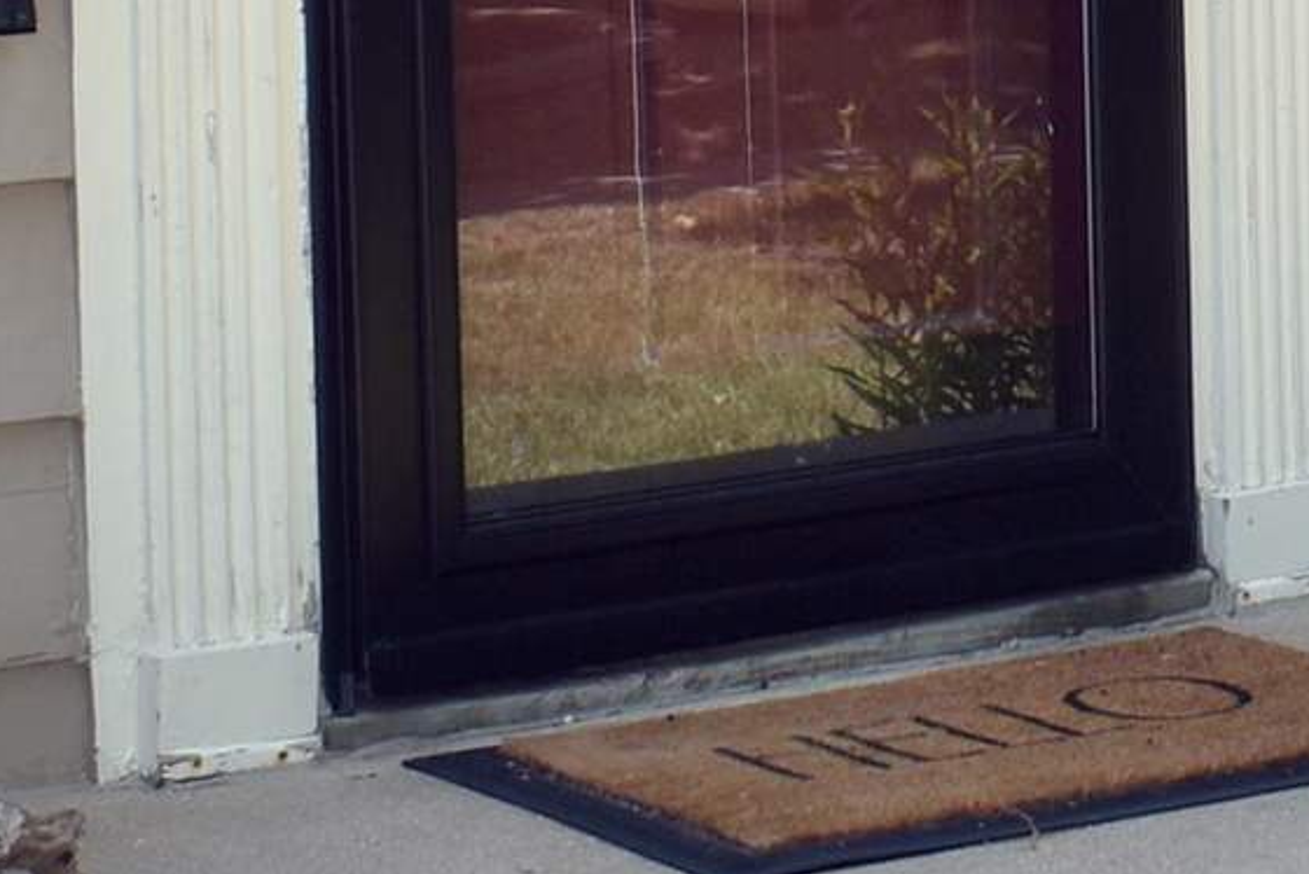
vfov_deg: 9.1
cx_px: 1410
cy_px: -263
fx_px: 5384
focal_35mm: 148
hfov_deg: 13.6
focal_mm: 18
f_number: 7.1
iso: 100
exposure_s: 1/200
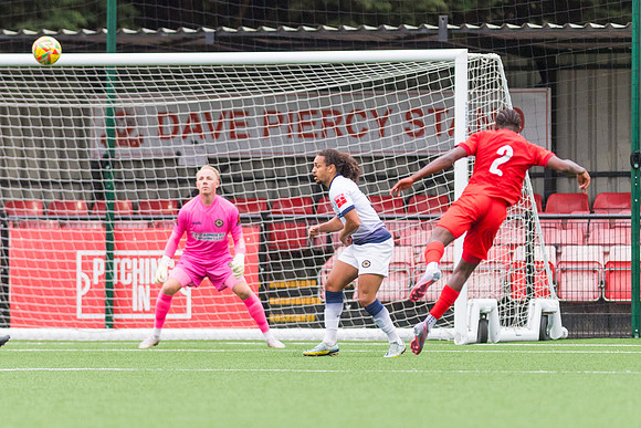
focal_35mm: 561
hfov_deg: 3.7
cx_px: 289
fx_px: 9983
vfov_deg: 2.5
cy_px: 264
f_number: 2.8
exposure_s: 1/1600
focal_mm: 300
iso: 1600
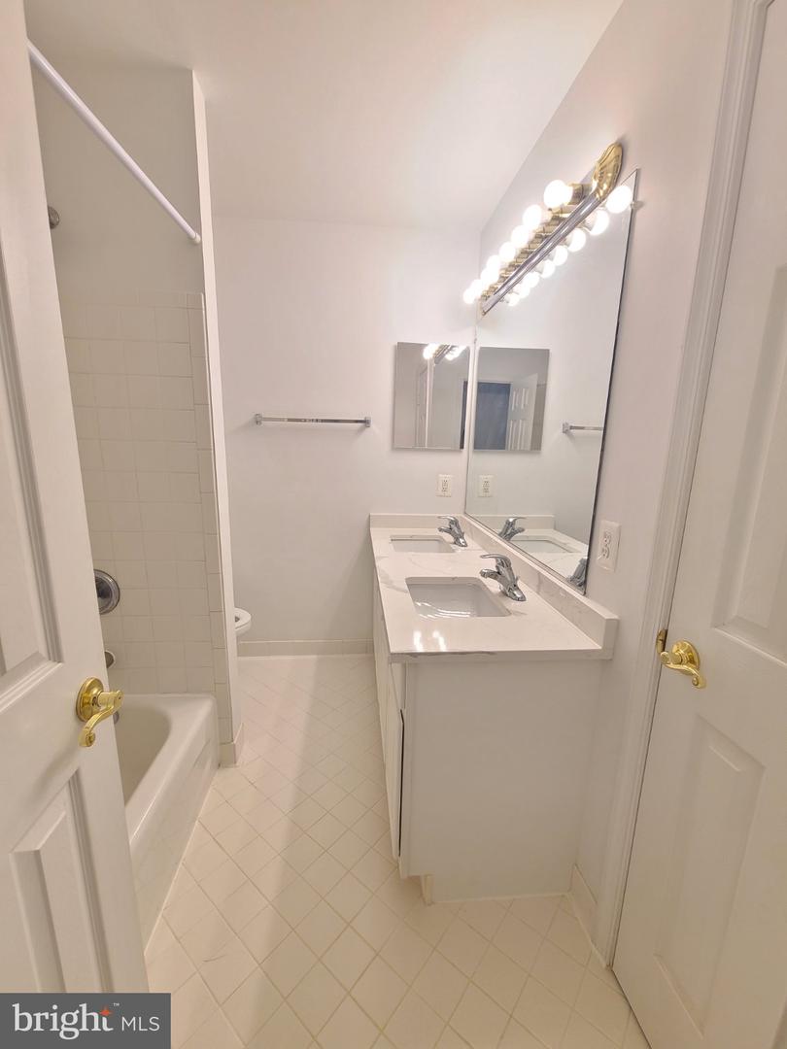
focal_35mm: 13
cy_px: 524
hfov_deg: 89.9
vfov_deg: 106.2
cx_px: 394
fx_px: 394
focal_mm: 2.2
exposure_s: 1/60
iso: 80
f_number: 2.2
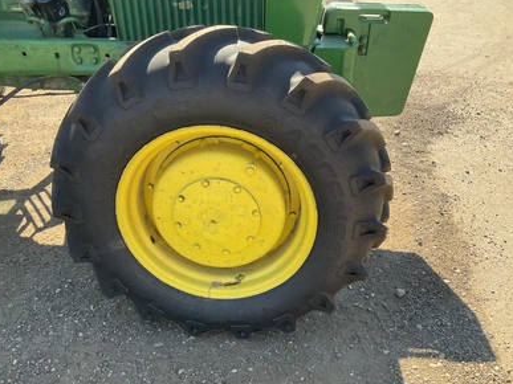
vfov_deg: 46.8
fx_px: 444
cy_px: 191
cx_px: 252
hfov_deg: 60.0
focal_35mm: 30
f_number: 1.8
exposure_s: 1/367
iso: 25
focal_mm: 3
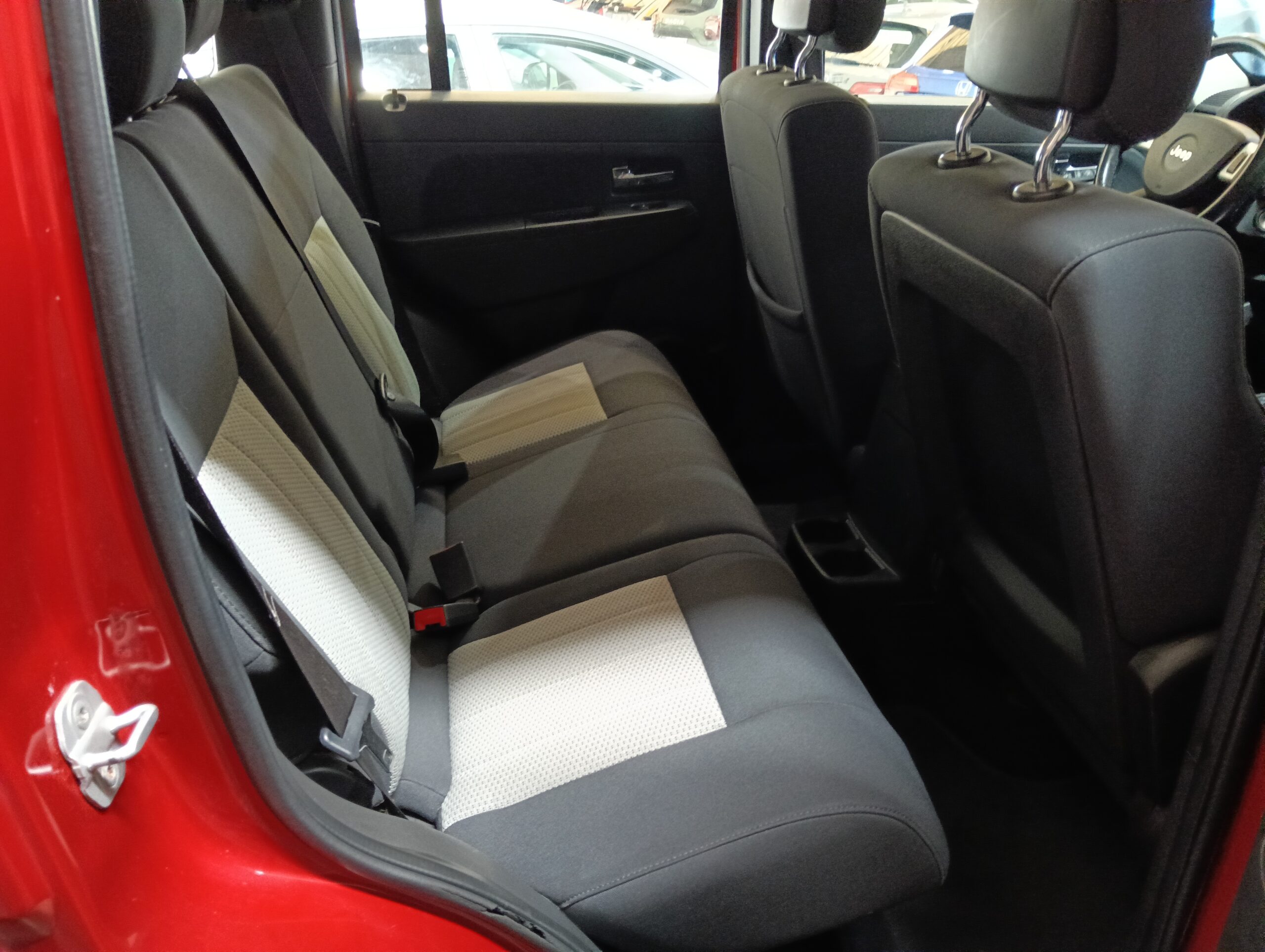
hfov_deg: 65.2
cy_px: 476
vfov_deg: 51.5
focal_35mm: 27
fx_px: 988
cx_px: 632
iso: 1000
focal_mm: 3.98
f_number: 16
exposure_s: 1/20
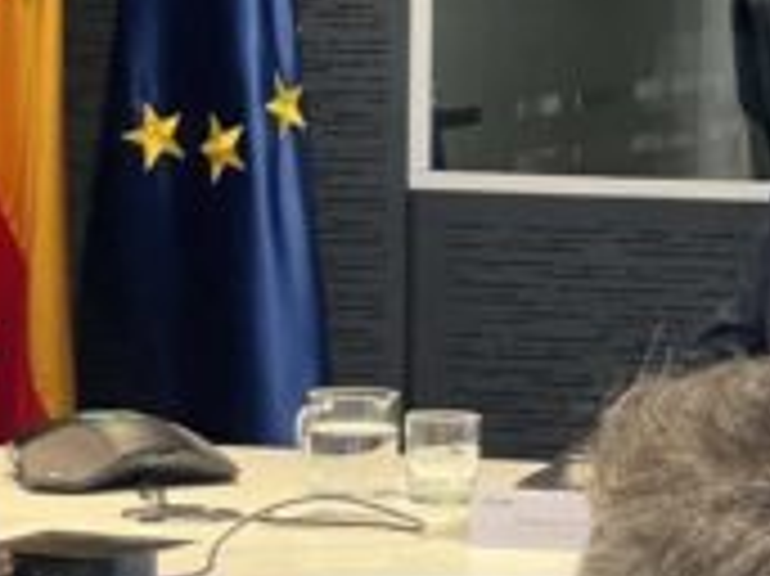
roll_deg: +1.1
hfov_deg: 7.0
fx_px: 6268
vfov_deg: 5.3
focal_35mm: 282
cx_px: -92
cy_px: 511
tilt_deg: -6.9
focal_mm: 9
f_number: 2.8
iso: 400
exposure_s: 1/49
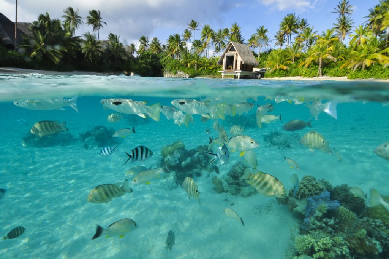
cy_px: 130
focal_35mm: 20
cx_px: 194
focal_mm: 13
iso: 200
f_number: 9.5
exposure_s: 1/500
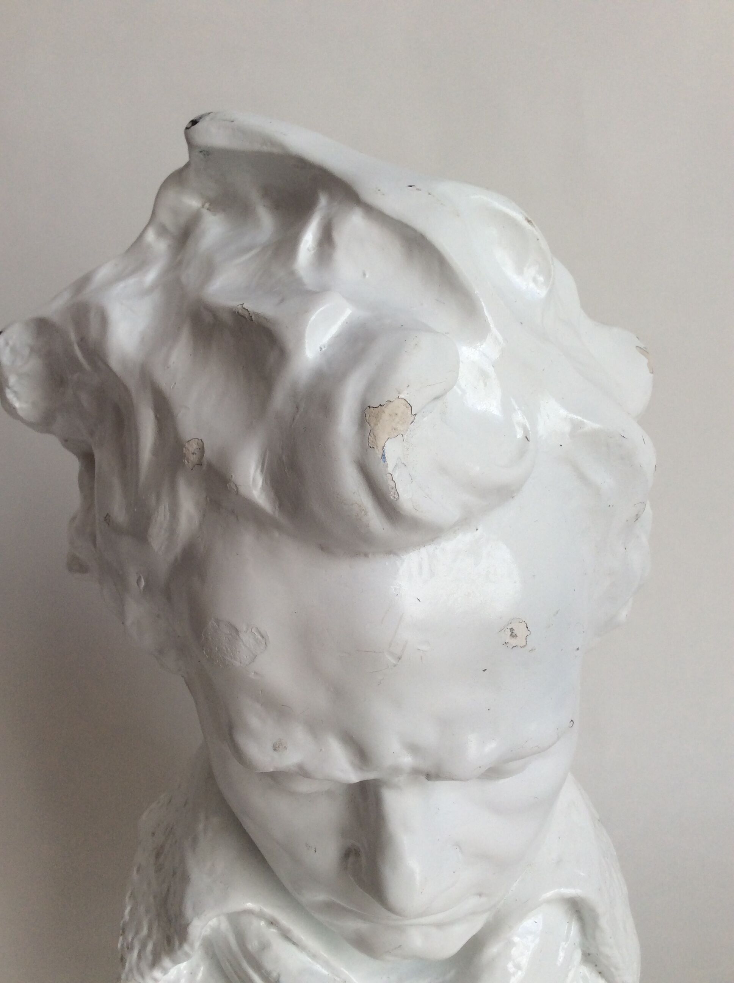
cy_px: 492
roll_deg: -0.7
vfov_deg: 56.9
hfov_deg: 44.1
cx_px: 367
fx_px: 907
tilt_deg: -7.3
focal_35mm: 32
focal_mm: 3.3
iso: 32
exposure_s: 1/125
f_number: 2.4
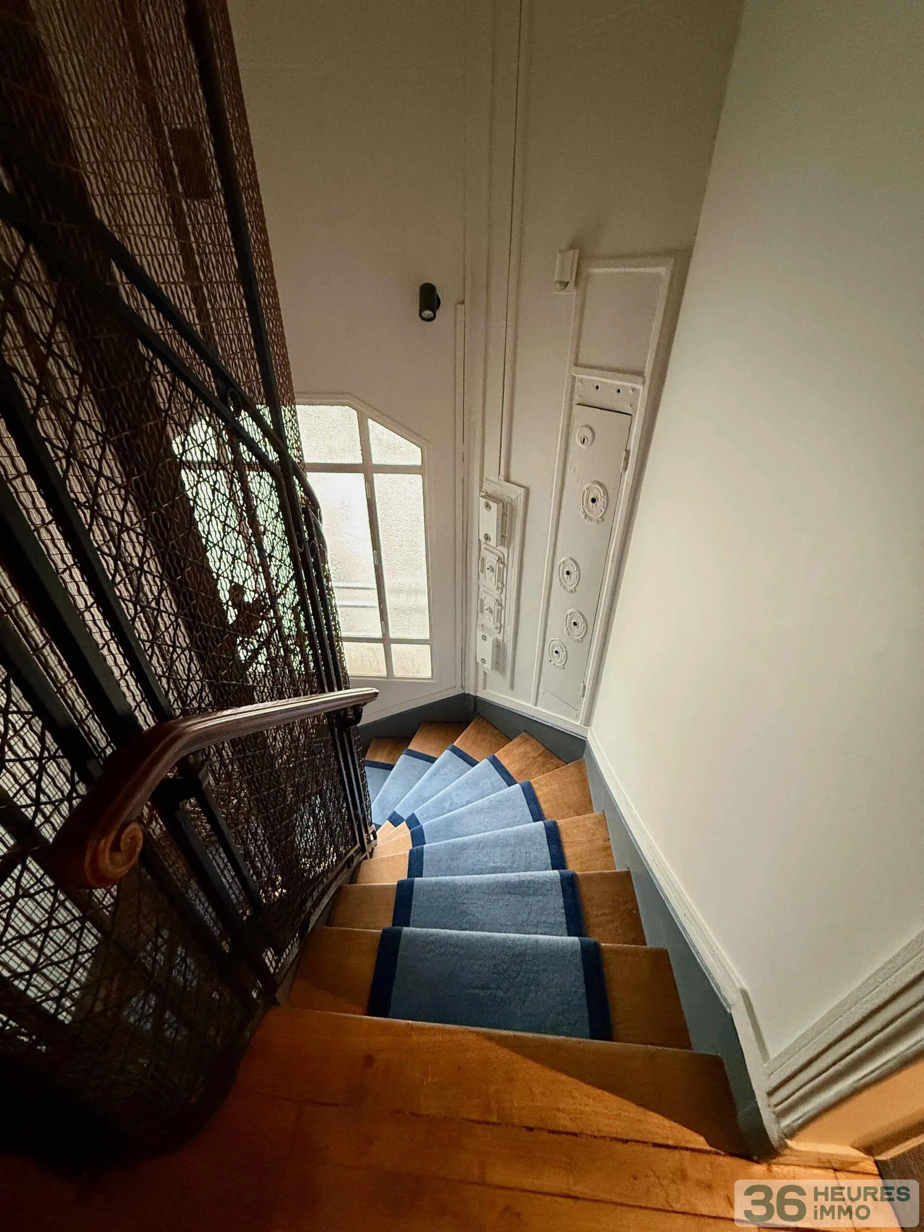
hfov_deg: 85.7
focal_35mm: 14
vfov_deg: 102.1
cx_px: 462
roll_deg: -1.1
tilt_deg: -32.5
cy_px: 616
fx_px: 498
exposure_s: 1/60
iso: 640
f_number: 2.2
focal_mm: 2.22
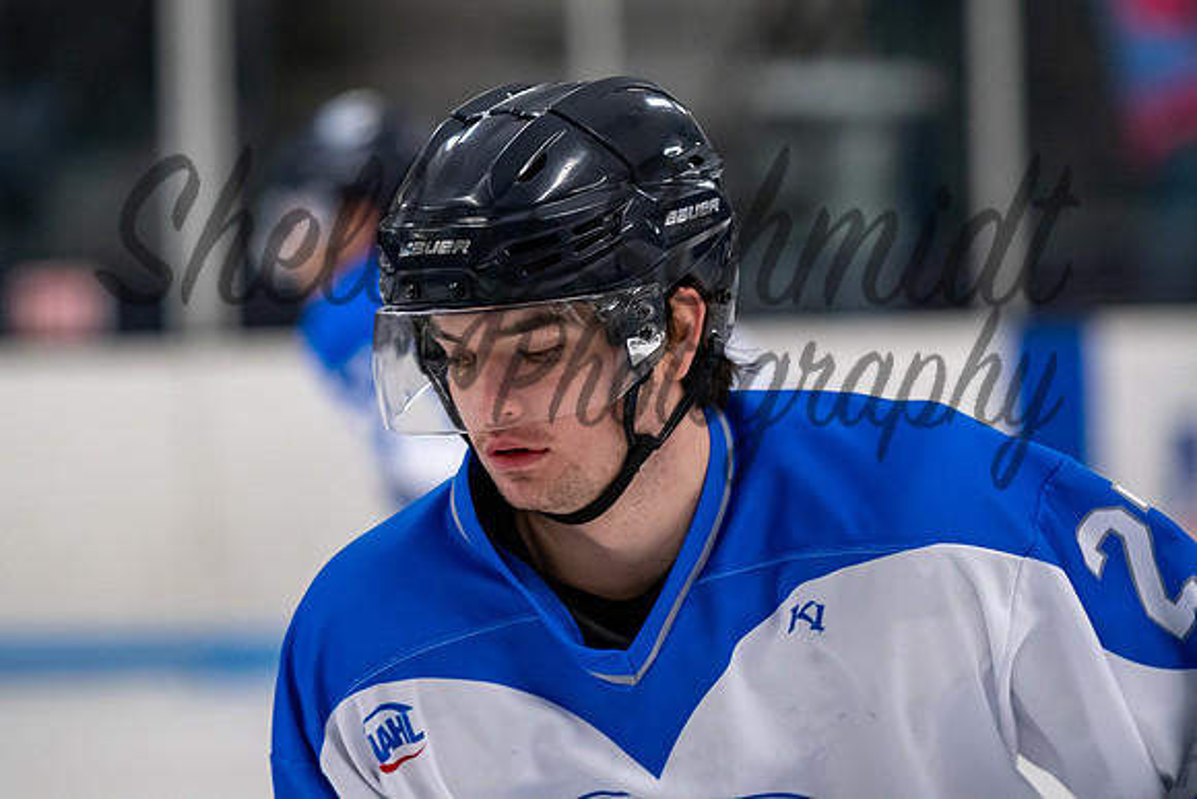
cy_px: 355
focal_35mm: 275
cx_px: 532
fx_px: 9145
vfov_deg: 5.0
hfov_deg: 7.5
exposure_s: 1/800
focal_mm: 165
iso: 2000
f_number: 3.2
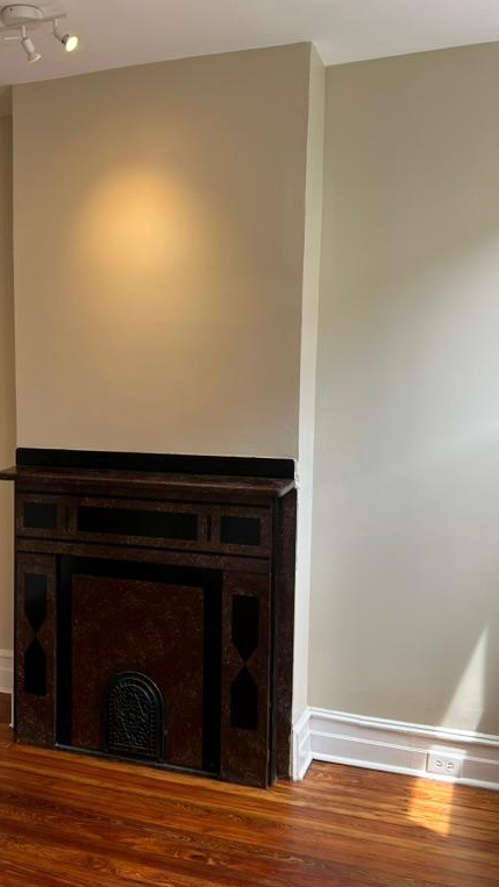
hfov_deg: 30.8
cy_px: 443
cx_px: 145
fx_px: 894
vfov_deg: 52.8
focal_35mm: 38
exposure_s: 1/121
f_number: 1.5
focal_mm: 5.7
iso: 50
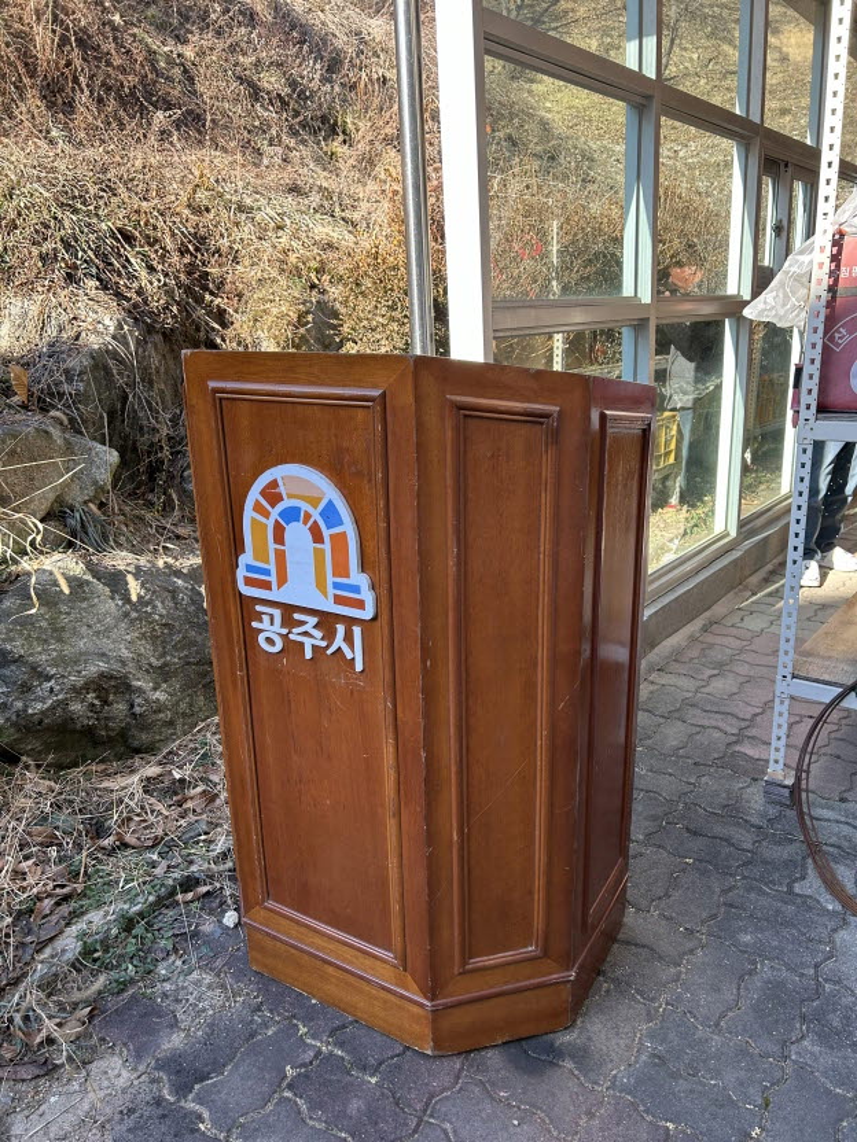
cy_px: 571
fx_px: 858
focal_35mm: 26
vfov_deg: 67.3
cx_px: 428
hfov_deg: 53.1
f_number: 1.5
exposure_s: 1/488
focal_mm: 5.7
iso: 50
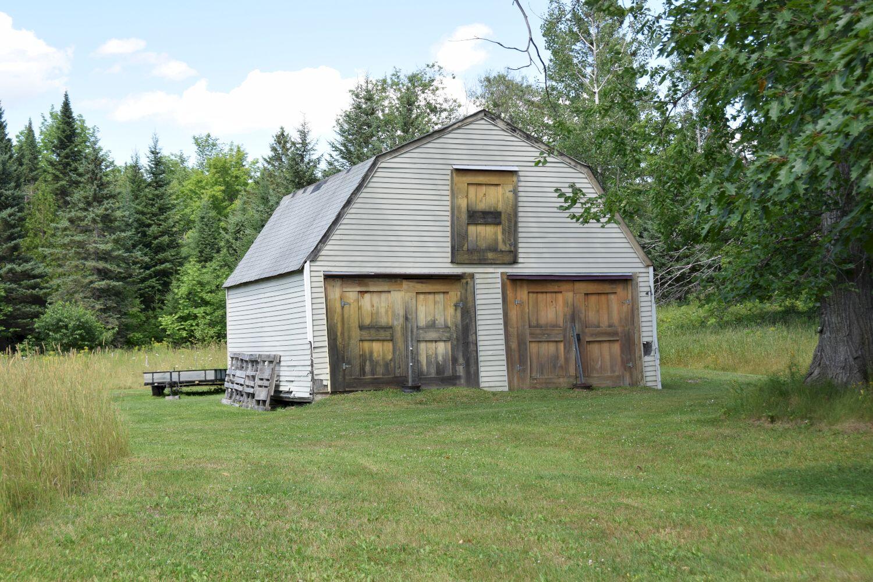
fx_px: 1455
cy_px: 291
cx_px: 436
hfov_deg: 33.4
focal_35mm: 60
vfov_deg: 22.6
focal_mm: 40
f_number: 8
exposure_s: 1/250
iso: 200
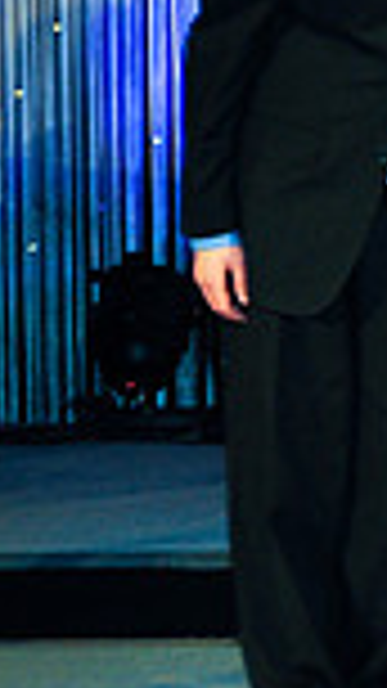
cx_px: 1296
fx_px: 3048
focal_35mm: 167
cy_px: 196
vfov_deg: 12.9
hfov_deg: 6.4
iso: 400
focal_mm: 28
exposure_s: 1/60
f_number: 2.8
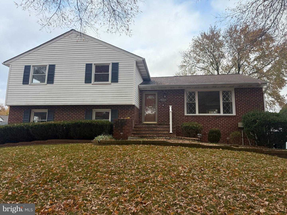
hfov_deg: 71.6
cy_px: 108
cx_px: 144
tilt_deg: +10.1
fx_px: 199
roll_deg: -0.8
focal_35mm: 24
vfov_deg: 56.8
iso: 100
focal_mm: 6.76
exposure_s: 1/1464
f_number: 1.78
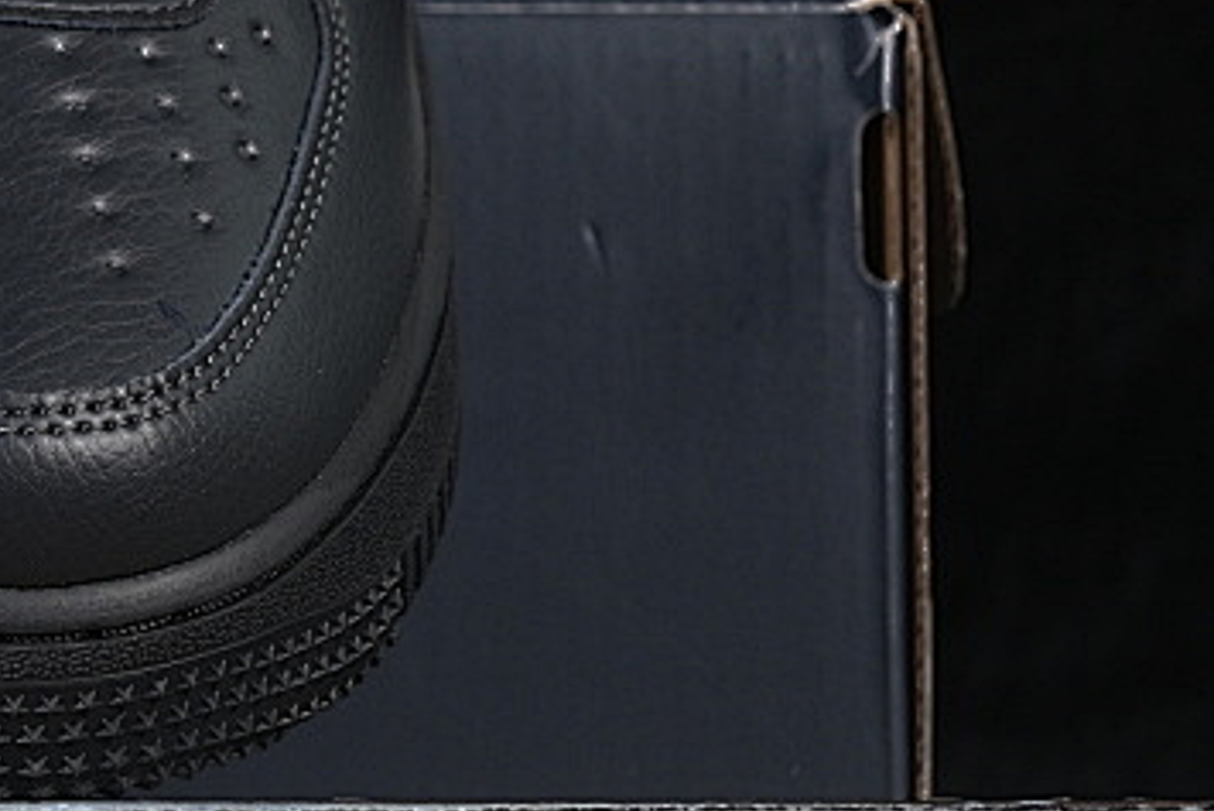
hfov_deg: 8.9
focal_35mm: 228
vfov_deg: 6.0
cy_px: 31
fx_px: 7691
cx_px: -404
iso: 160
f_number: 6.3
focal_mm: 50
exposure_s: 1/60
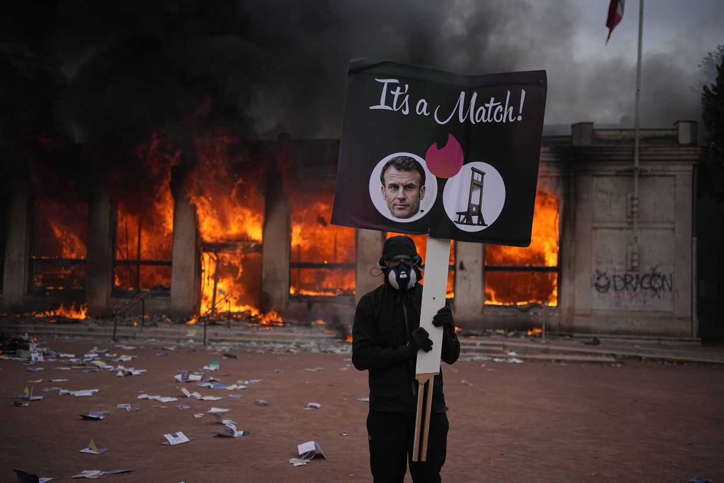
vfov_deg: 37.8
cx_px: 362
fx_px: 704
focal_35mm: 35
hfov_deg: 54.4
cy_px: 242
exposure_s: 1/8000
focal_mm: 35
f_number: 2
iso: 400
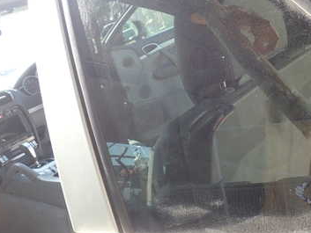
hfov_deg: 36.3
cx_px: 244
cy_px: 84
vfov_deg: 28.4
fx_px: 458
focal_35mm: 51
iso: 100
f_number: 3.2
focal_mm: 5.4
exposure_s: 1/80
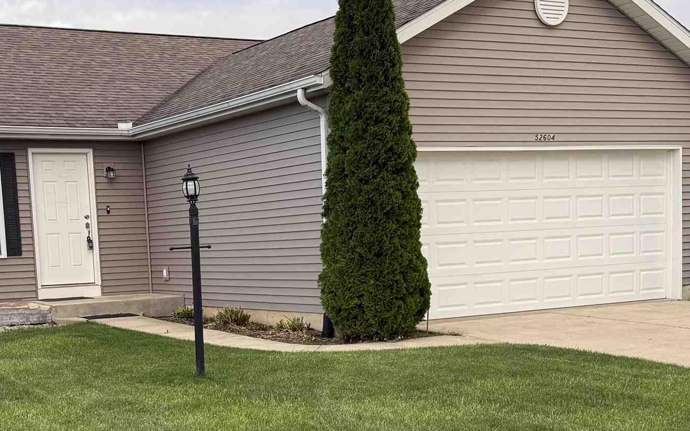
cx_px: 256
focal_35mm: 58
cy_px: 372
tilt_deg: -4.8
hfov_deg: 34.9
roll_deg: +2.2
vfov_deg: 21.9
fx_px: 1091
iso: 100
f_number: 1.78
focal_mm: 6.76
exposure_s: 1/780
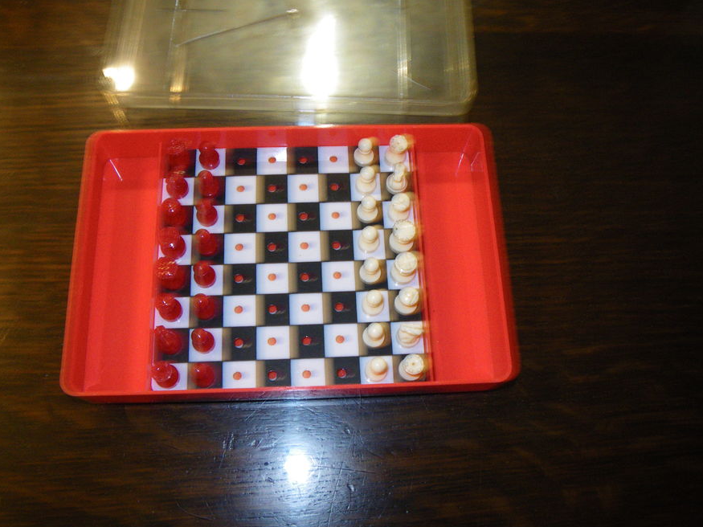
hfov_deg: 56.8
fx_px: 650
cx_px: 358
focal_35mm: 32
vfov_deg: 44.2
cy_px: 262
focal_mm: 5
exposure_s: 1/3.33
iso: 250
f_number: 4.2
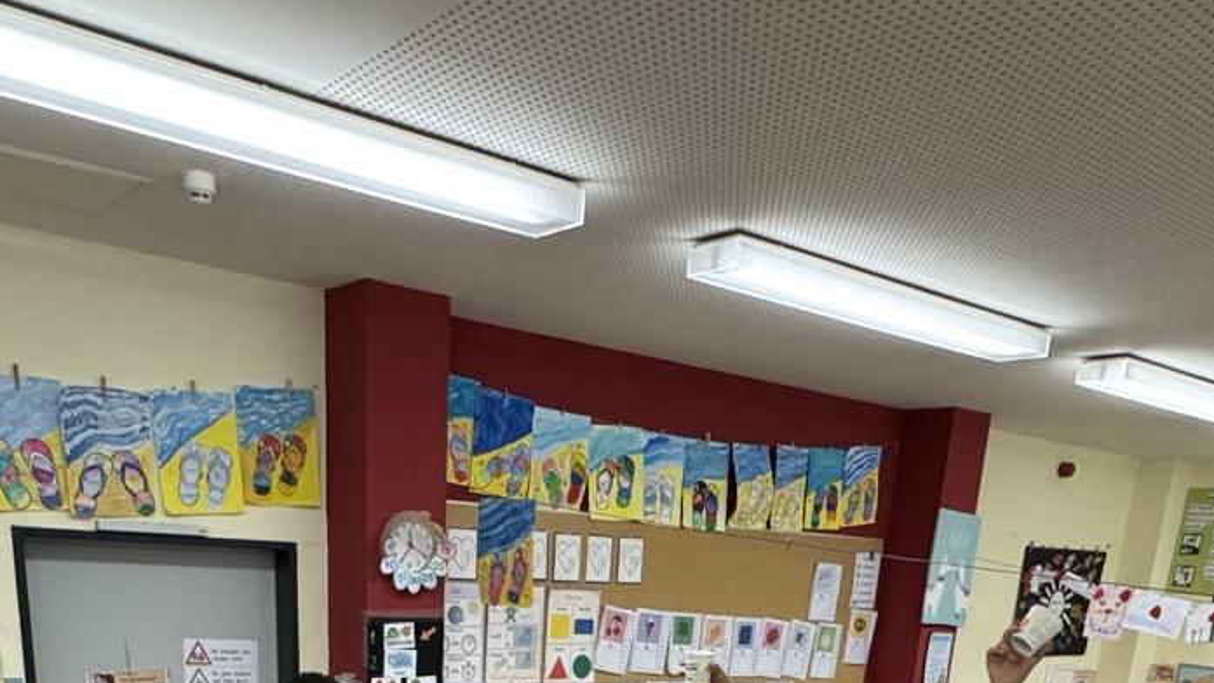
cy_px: 929
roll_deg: -2.6
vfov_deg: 27.2
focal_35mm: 35
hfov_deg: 56.6
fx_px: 1127
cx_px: 571
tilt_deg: -18.3
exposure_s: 1/100
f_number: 2.2
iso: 250
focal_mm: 2.22
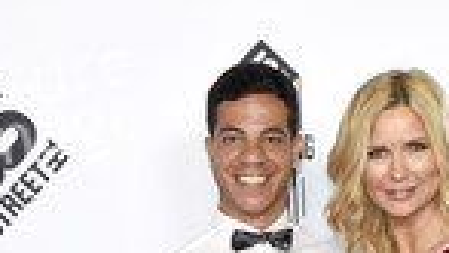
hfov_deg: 15.6
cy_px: 579
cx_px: 321
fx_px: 1633
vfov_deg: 8.2
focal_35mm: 137
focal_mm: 32
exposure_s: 1/80
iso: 800
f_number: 6.3
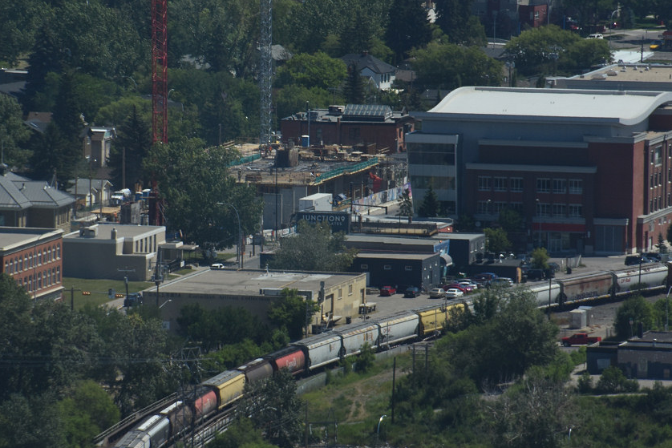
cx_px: 245
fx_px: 10828
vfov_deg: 2.4
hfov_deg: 3.6
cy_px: 188
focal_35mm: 580
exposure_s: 1/200
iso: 250
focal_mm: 270
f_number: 13
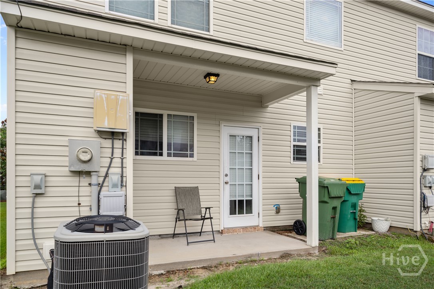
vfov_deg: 53.1
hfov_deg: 73.7
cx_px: 217
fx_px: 289
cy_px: 144
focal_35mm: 24
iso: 100
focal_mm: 24
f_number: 8
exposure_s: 1/125
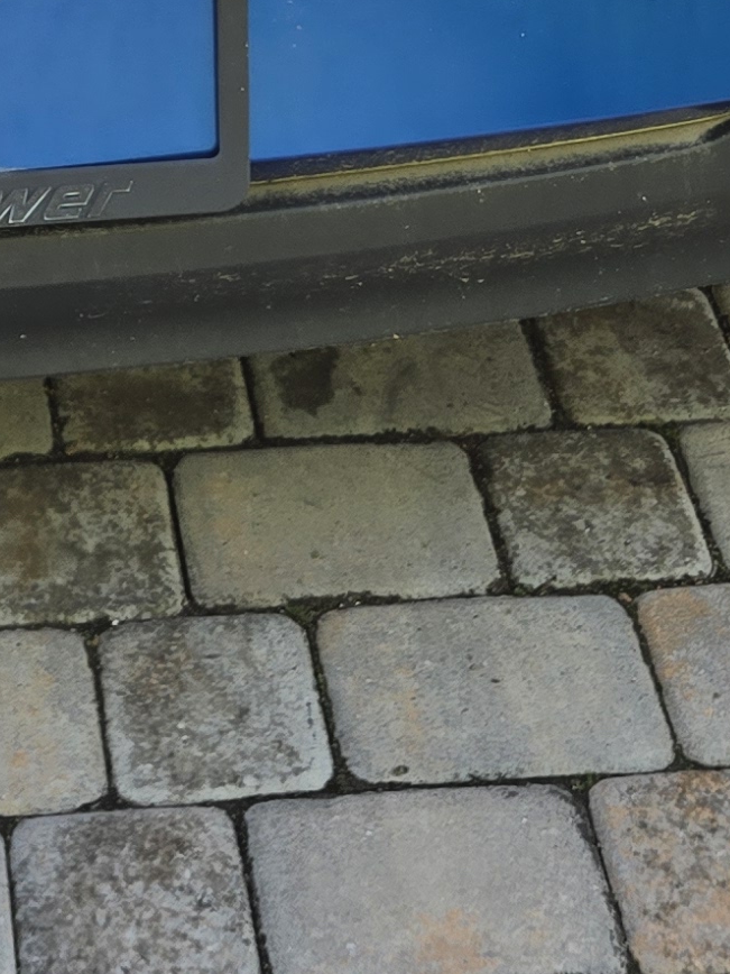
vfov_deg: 16.6
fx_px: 2981
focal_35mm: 106
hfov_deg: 13.7
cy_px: -559
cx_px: -46
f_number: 1.8
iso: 25
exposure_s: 1/221
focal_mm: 5.4
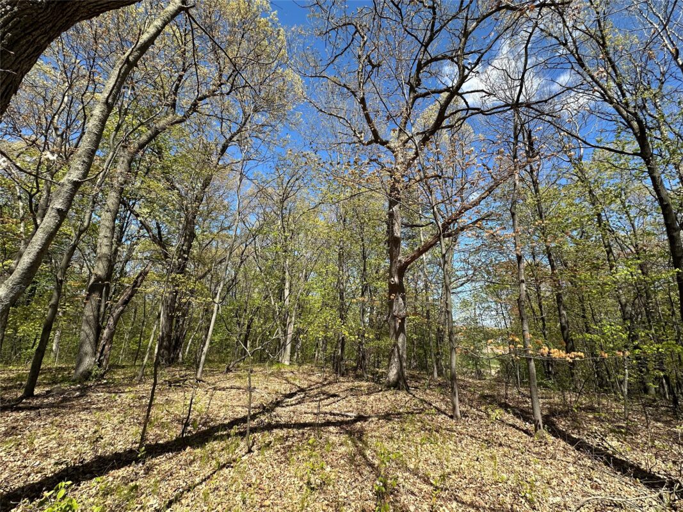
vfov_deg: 85.7
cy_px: 256
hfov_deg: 102.1
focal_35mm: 14
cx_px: 342
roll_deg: -2.4
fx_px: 276
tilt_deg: +14.3
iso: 40
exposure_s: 1/882
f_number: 2.2
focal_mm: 2.22
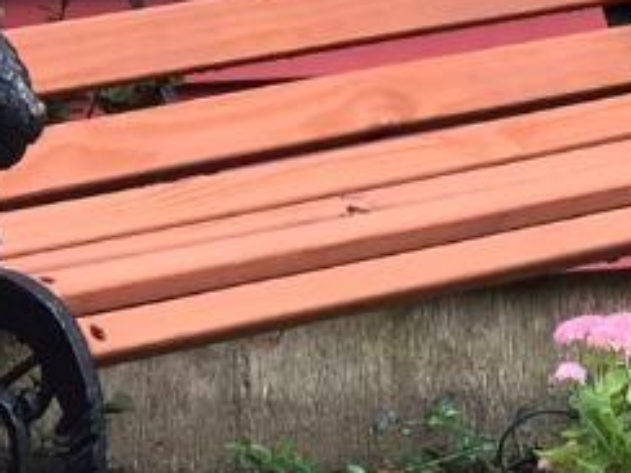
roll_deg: +0.5
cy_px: 429
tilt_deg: -10.4
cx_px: 608
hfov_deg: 5.9
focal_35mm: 336
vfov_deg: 4.4
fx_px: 6125
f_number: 2.8
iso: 32
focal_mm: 6.6
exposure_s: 1/120
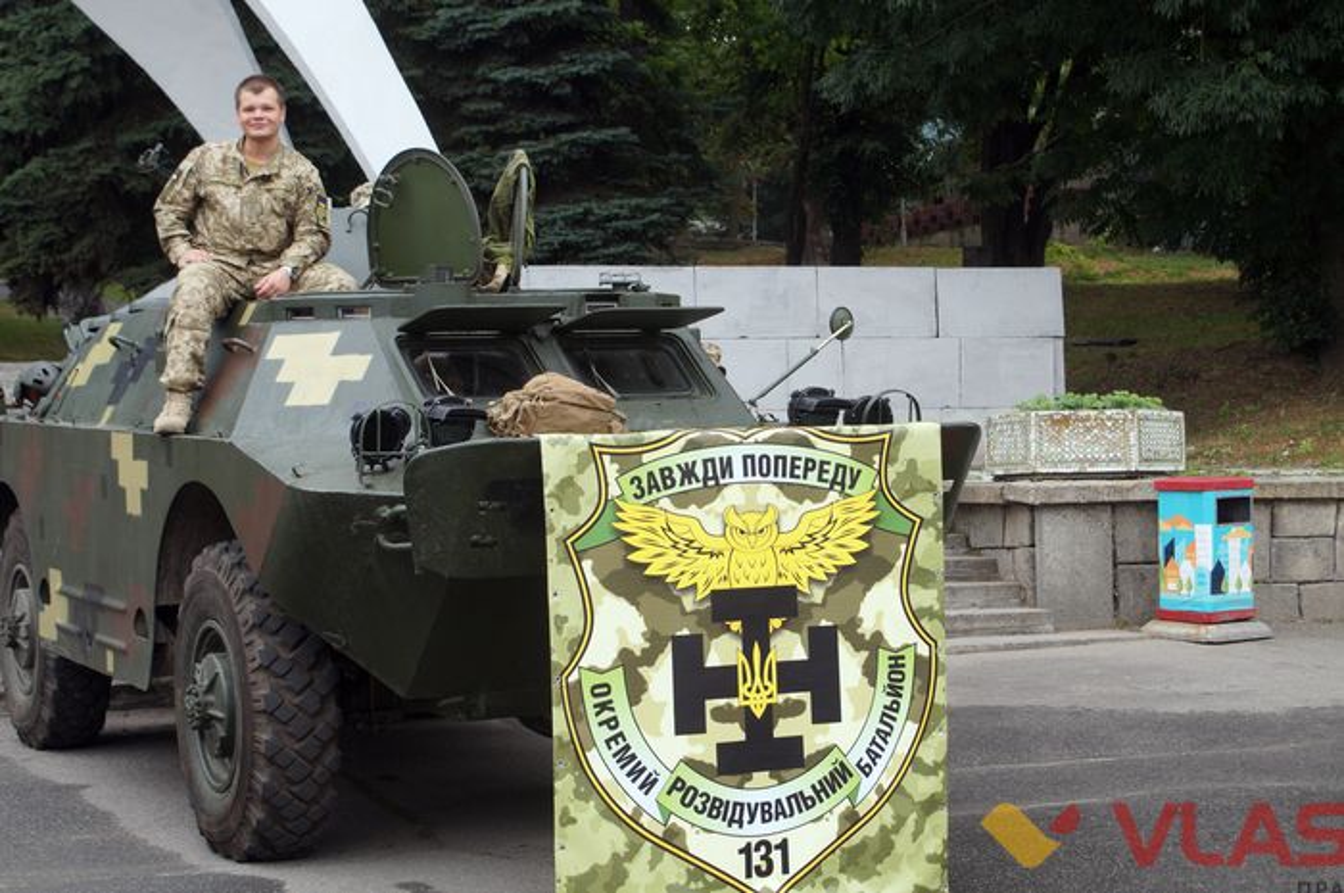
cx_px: 672
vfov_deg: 18.1
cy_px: 446
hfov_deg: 27.0
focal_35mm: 75
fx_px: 2797
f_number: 5.6
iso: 200
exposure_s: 1/160
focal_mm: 50
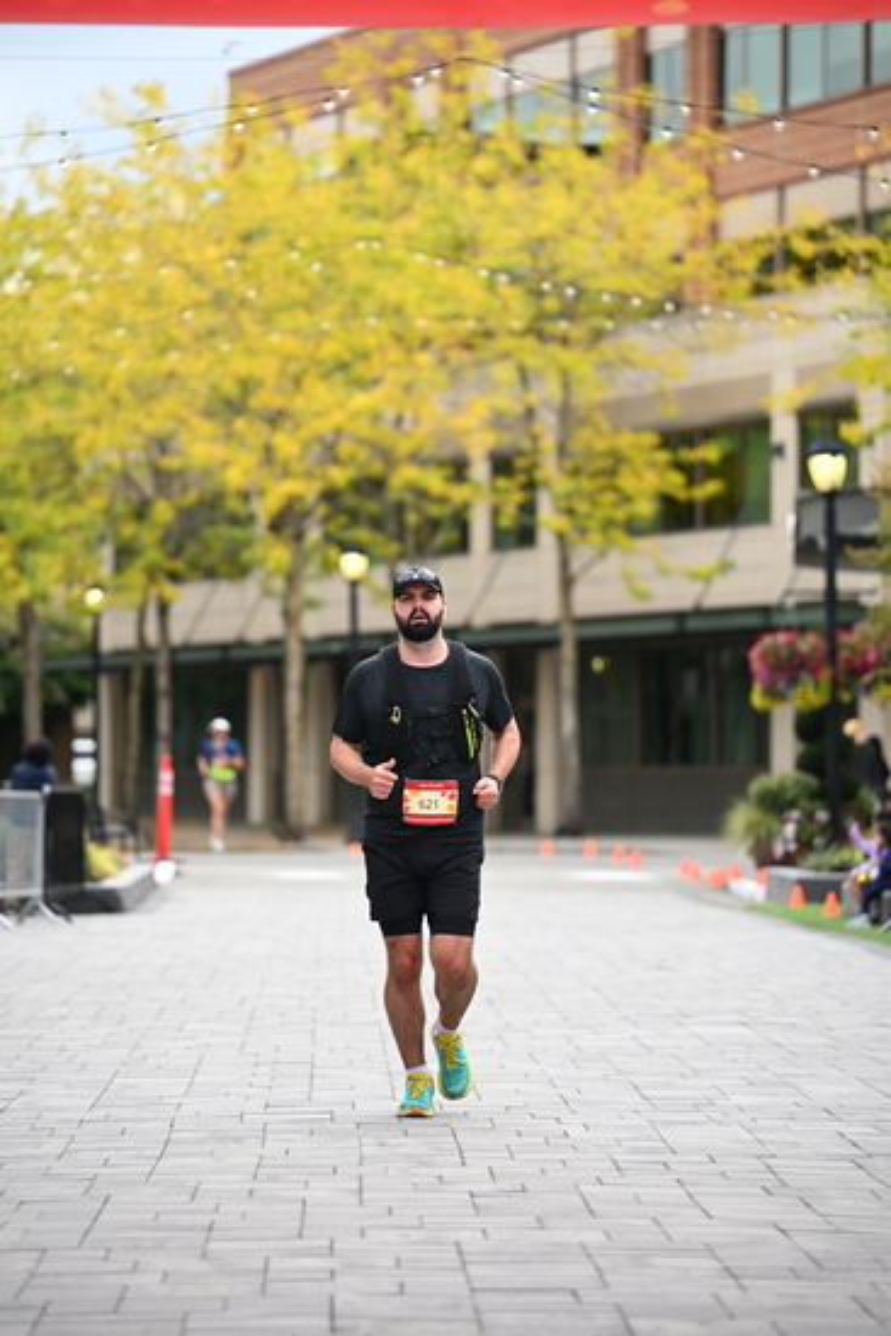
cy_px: 668
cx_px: 446
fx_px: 5008
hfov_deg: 10.2
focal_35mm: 135
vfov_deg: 15.2
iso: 640
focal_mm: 135
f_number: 2.8
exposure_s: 1/2500
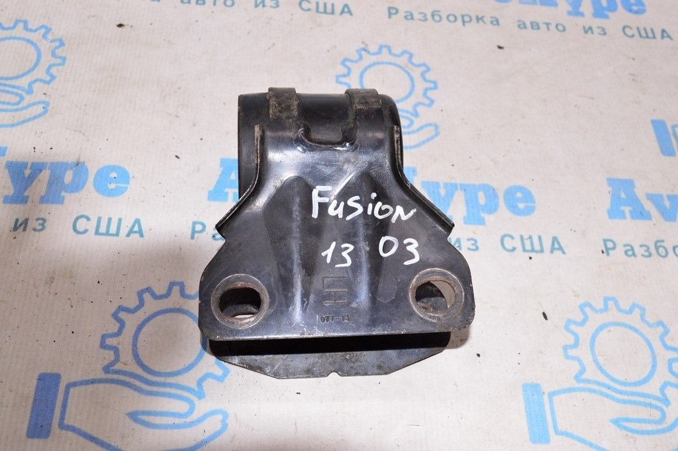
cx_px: 339
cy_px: 226
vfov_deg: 35.4
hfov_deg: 51.3
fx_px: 706
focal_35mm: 38
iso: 1600
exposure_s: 1/200
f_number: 8
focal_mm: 25
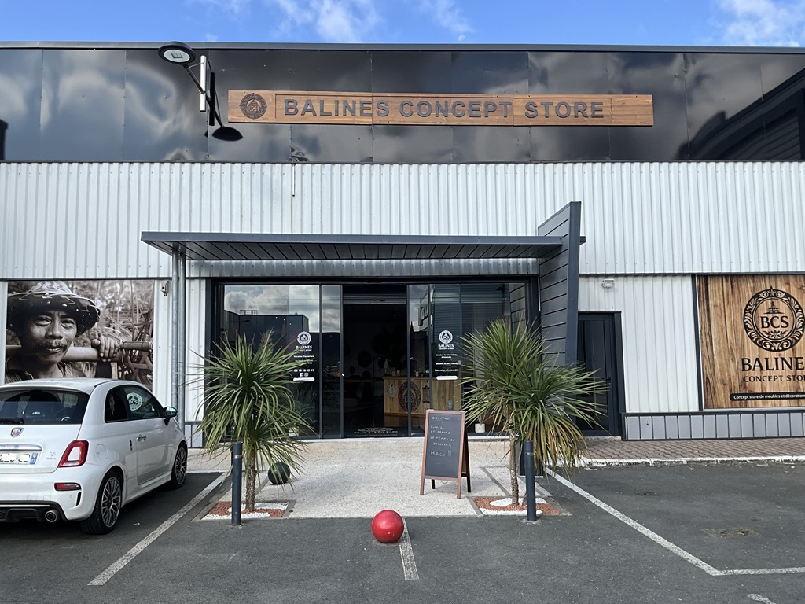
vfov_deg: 48.2
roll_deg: +0.6
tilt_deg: +4.4
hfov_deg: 61.7
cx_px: 402
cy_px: 302
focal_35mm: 29
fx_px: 674
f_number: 1.8
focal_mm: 3
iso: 25
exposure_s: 1/978
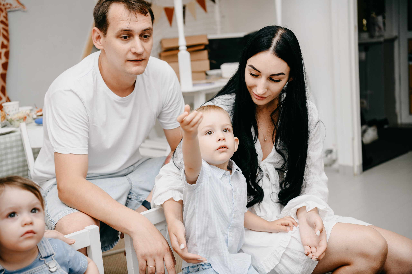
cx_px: 206
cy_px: 137
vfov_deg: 26.0
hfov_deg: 38.2
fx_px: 595
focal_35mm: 52
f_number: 3.5
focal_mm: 52
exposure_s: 1/160
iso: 160
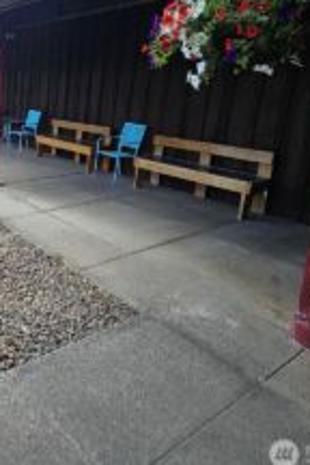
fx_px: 323
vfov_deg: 69.4
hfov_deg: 41.9
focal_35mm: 25
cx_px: -22
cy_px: 153
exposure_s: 1/871
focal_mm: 2.2
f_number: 2.2
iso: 50
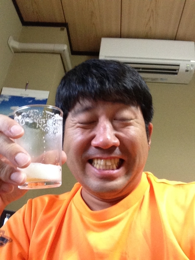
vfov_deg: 52.6
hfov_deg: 40.7
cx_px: 98
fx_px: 263
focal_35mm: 35
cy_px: 130
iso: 250
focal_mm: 2.18
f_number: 2.4
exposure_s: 1/20
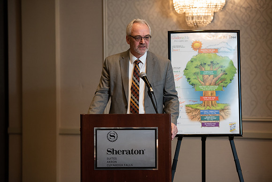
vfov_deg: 11.2
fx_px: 922
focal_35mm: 122
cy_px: 91
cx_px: 136
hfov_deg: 16.8
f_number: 3.2
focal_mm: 122
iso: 1600
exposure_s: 1/200
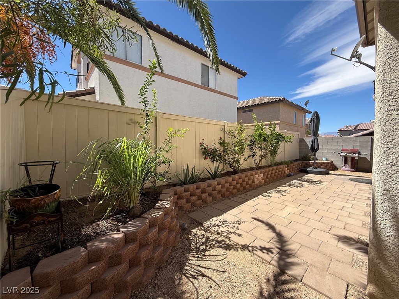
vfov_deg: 85.7
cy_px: 150
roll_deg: +0.0
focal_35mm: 14
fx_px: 161
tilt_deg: -1.6
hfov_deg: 102.1
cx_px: 200
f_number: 2.2
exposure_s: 1/1259
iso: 50
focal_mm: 2.22
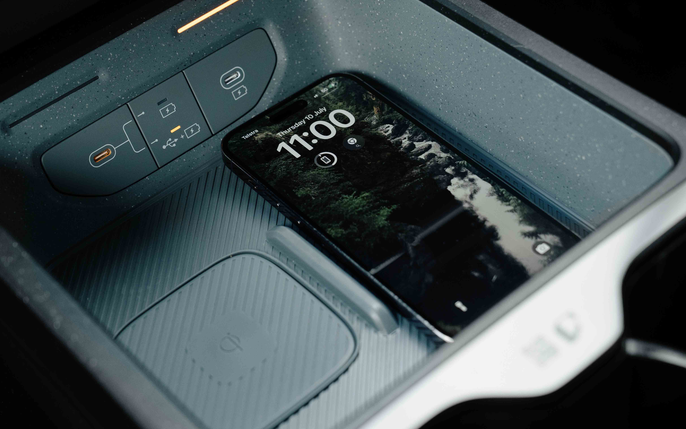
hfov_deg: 27.5
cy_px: 128
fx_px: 1402
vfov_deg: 17.3
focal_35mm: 75
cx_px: 317
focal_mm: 51
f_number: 4
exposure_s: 1/320
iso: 800
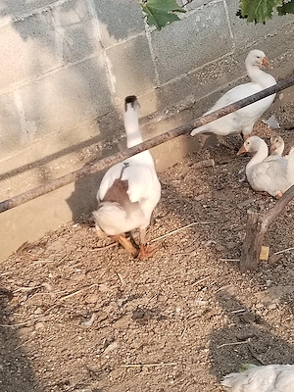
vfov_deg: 18.5
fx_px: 1200
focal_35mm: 106
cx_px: 147
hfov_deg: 14.0
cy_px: 196
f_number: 1.8
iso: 100
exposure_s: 1/186
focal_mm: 4.75
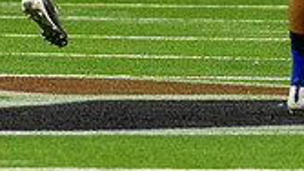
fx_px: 17011
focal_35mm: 2110
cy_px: -185
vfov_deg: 0.6
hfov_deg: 1.0
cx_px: 66
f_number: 2.8
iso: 1250
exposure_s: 1/1250
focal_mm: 200
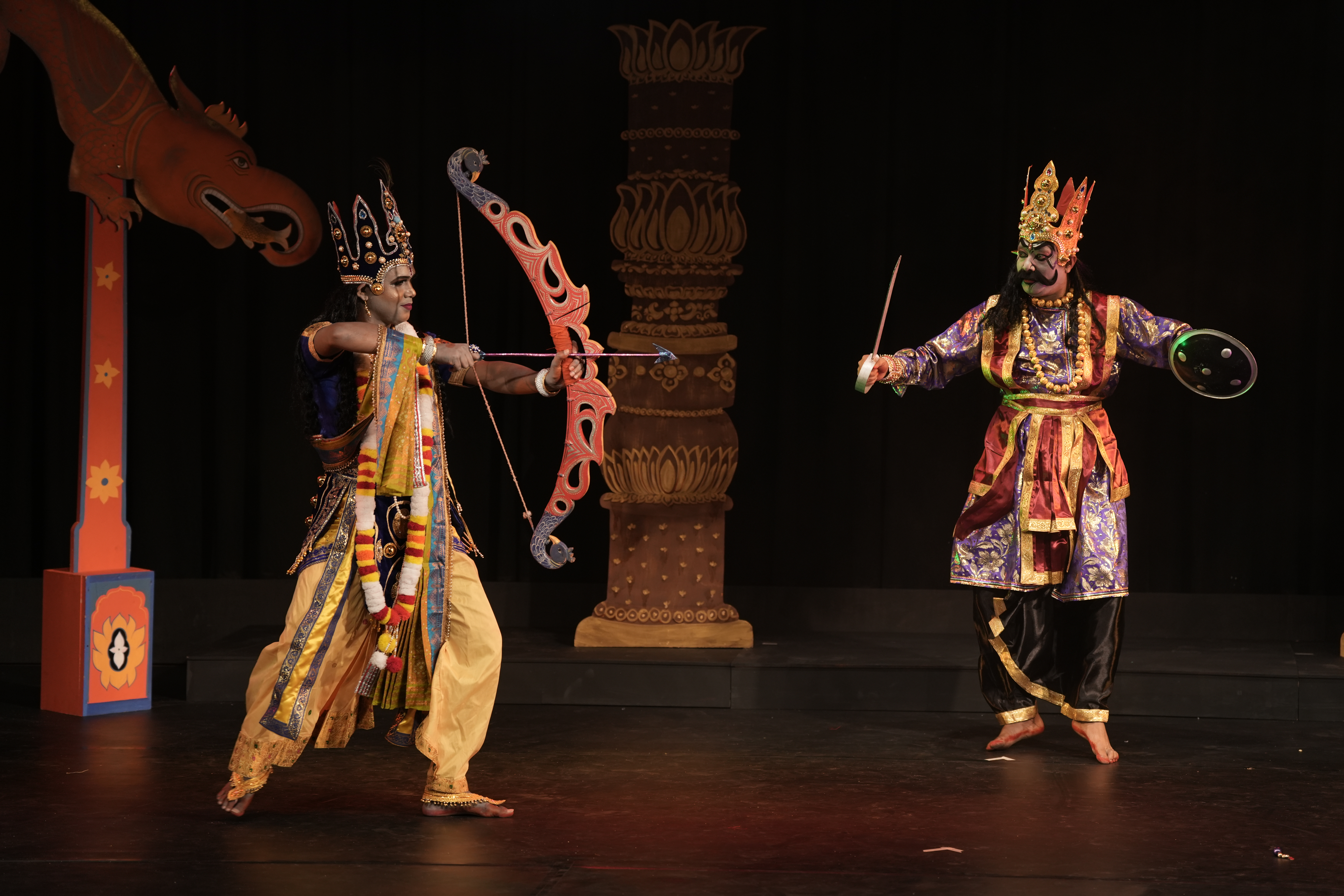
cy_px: 448
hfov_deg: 19.5
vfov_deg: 13.0
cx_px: 672
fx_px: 3920
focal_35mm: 105
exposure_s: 1/400
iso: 640
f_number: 3.2
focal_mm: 105
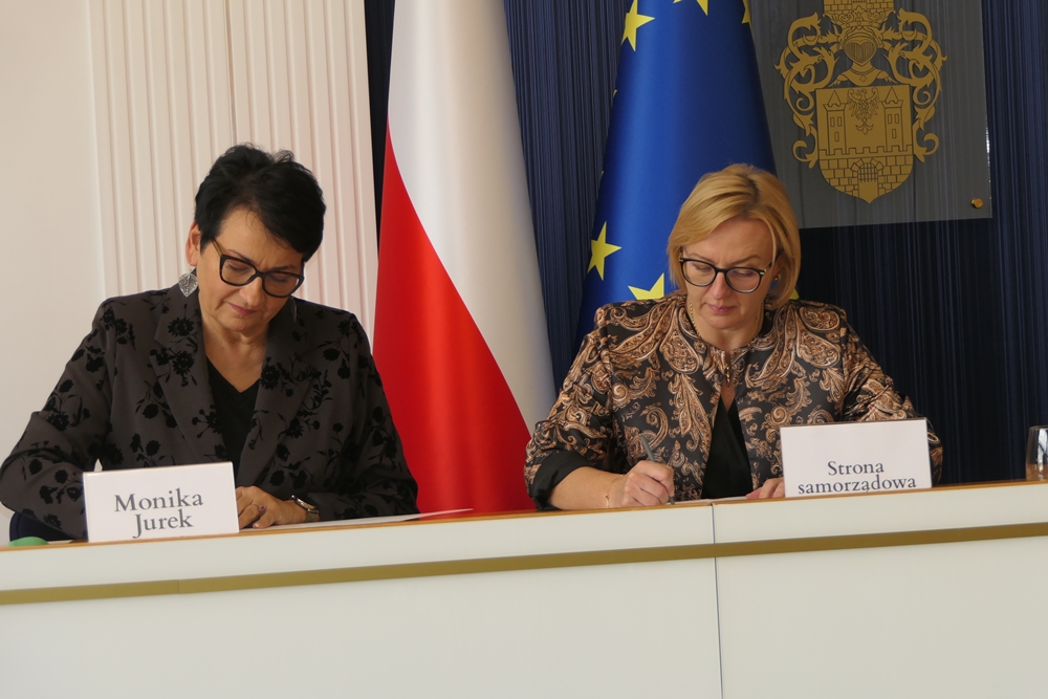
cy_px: 350
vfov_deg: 10.2
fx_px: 3930
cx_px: 524
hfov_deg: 15.2
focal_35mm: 135
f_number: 4.2
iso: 400
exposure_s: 1/60
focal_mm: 49.3
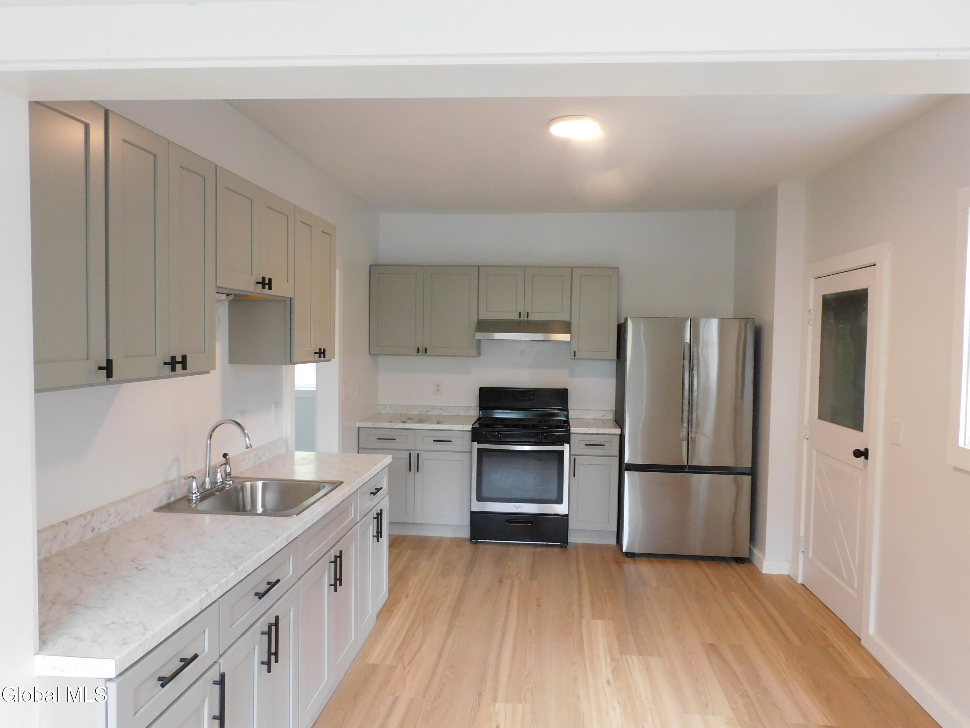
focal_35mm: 24
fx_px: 673
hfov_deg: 71.6
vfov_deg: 56.8
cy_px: 364
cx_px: 485
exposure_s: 1/30
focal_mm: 4.3
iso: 320
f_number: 3.3
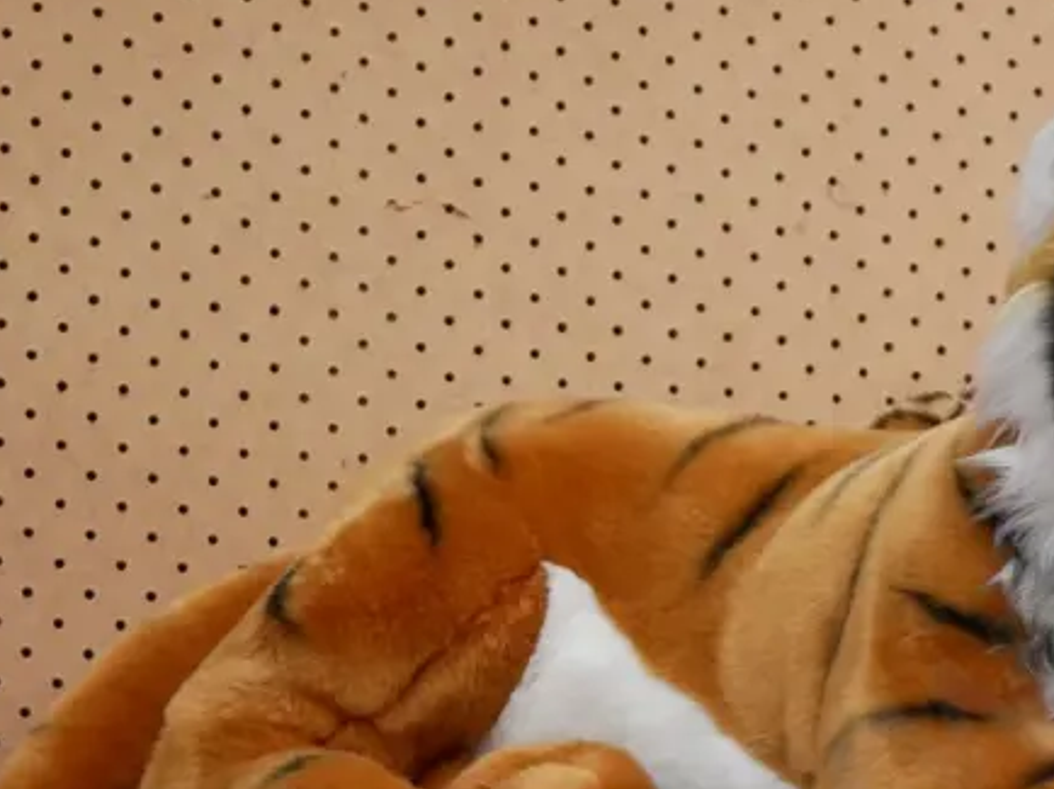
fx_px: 3591
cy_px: 682
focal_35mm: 118
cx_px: 1015
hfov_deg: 16.4
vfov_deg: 12.5
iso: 2500
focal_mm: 25
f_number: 4.5
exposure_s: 1/60
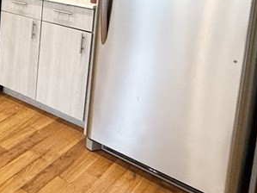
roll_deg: -1.7
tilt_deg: -6.9
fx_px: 356
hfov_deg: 33.2
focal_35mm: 48
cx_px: -43
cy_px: -21
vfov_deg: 27.6
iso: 320
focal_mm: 2.22
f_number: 2.2
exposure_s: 1/60
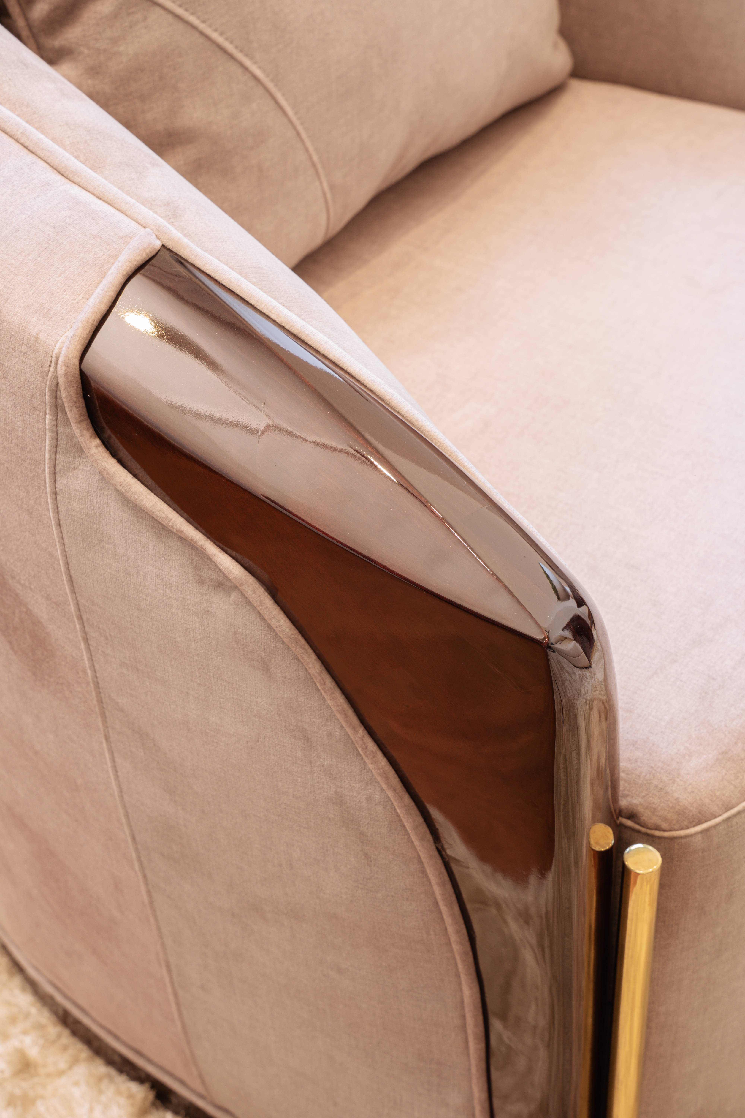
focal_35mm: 70
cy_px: 559
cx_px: 372
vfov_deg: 28.8
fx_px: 2173
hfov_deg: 19.5
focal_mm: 70
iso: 100
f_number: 10
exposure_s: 1/2.5
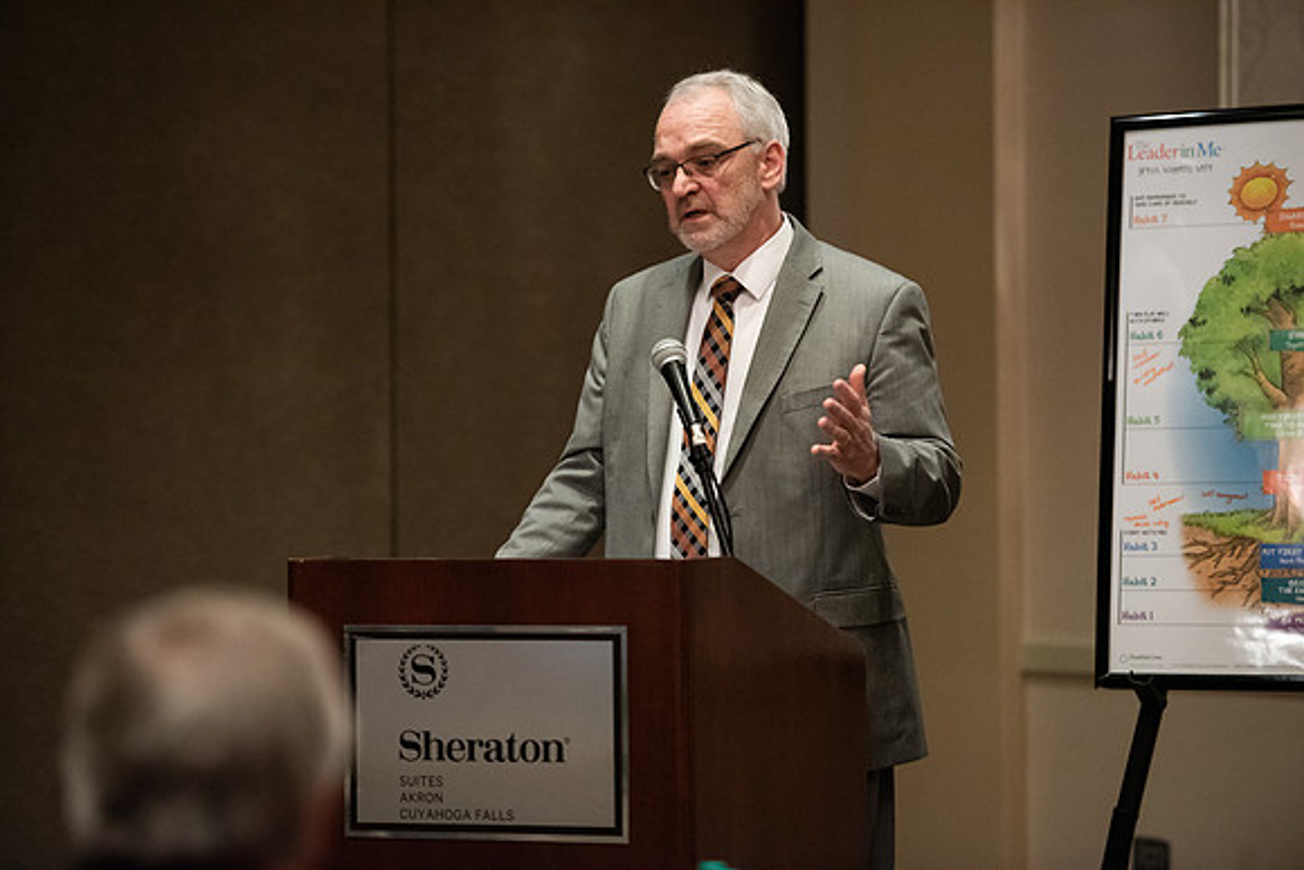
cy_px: 435
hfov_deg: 12.8
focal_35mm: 160
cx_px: 652
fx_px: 5797
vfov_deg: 8.6
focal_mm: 160
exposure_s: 1/200
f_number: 2.8
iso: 5000
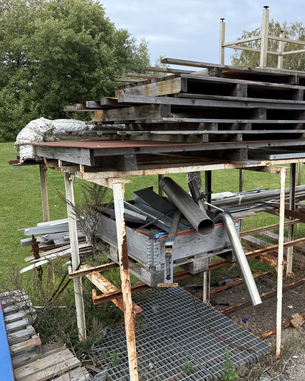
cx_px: 238
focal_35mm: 32
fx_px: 361
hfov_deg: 43.9
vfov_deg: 55.7
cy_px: 187
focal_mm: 6.76
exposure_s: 1/428
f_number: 1.78
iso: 80
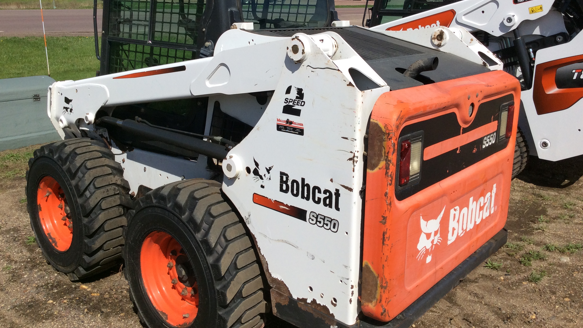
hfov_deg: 56.6
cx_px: 290
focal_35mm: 35
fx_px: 541
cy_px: 110
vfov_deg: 33.4
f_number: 2.4
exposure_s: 1/2488
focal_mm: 3.3
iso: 32
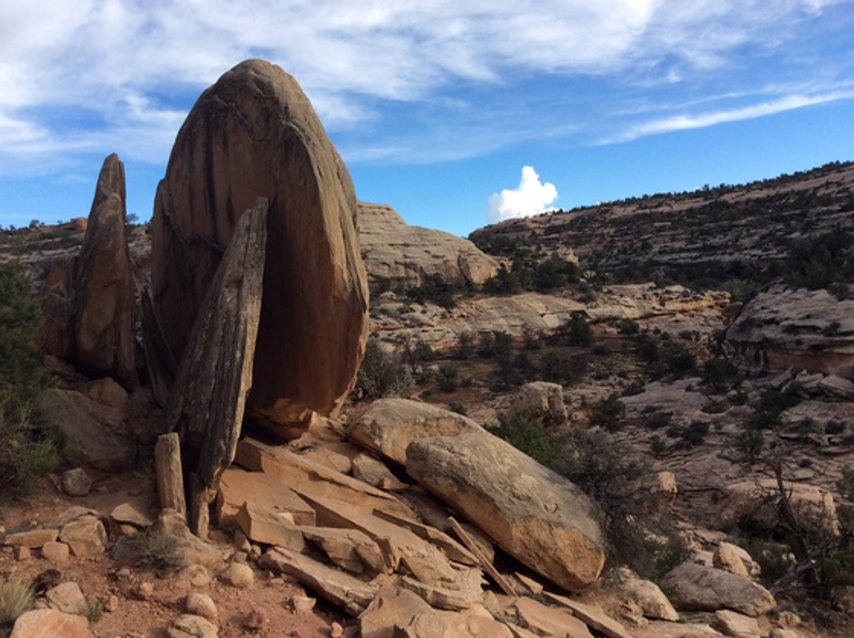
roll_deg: +5.9
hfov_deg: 56.9
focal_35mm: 32
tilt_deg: +0.0
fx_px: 788
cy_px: 319
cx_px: 427
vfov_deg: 44.0
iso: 32
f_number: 2.4
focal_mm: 3.3
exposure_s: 1/880
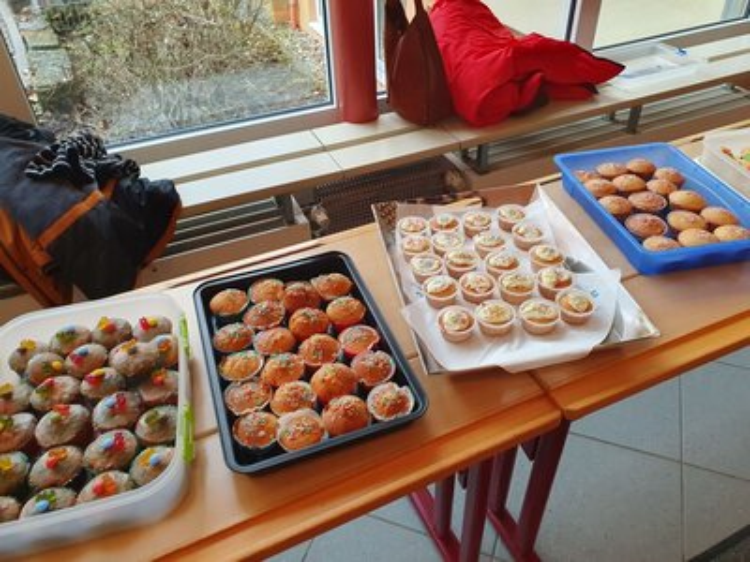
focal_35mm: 26
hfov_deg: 67.3
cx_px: 375
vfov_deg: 53.1
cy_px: 281
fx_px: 563
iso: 320
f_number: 2.4
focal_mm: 4.32
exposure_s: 1/100
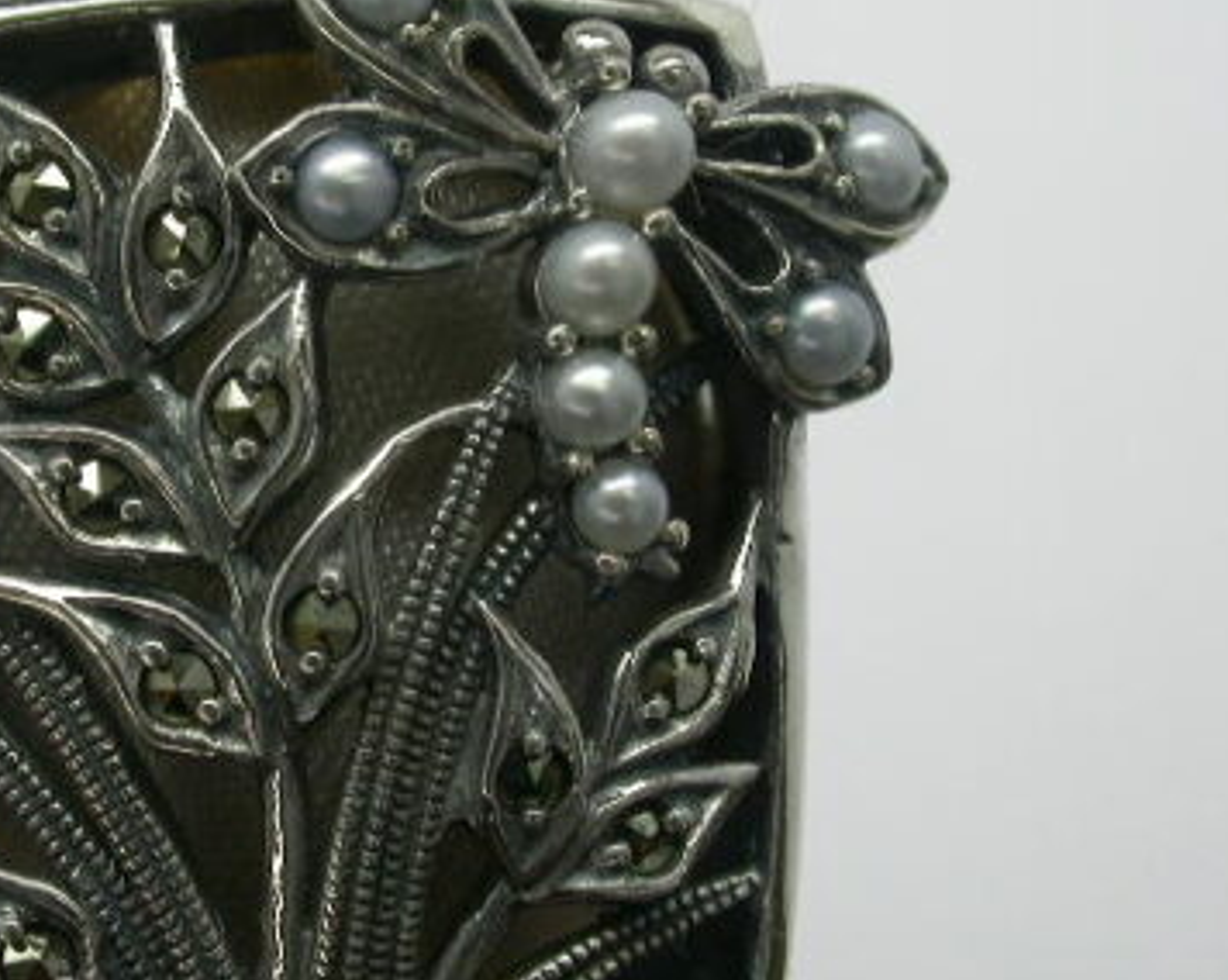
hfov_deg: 13.7
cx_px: 328
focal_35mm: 140
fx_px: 5083
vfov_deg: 11.0
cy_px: 493
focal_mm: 17.7
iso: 100
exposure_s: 1/21.7
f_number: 6.5
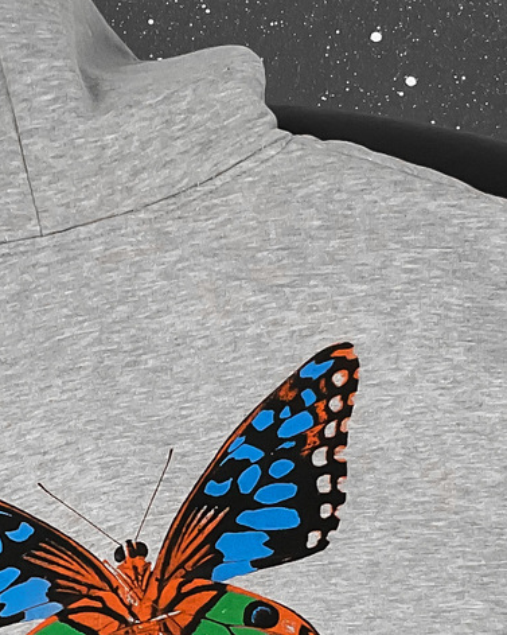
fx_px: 1802
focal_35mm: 96
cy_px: 658
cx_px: 93
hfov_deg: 15.9
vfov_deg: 19.3
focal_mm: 3
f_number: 1.8
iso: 50
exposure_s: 1/50
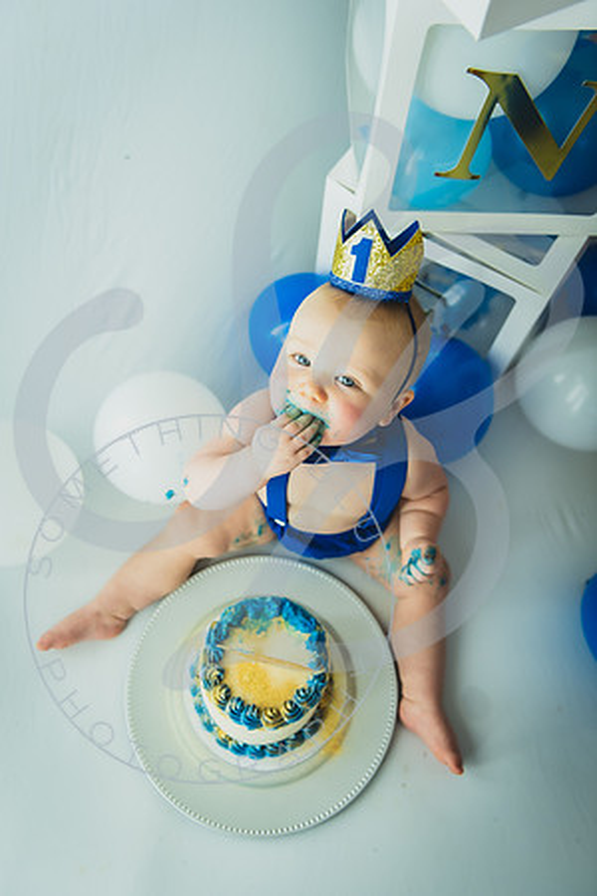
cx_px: 298
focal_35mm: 31
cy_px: 448
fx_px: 771
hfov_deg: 42.3
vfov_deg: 60.3
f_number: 2.8
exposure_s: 1/125
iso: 200
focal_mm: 31
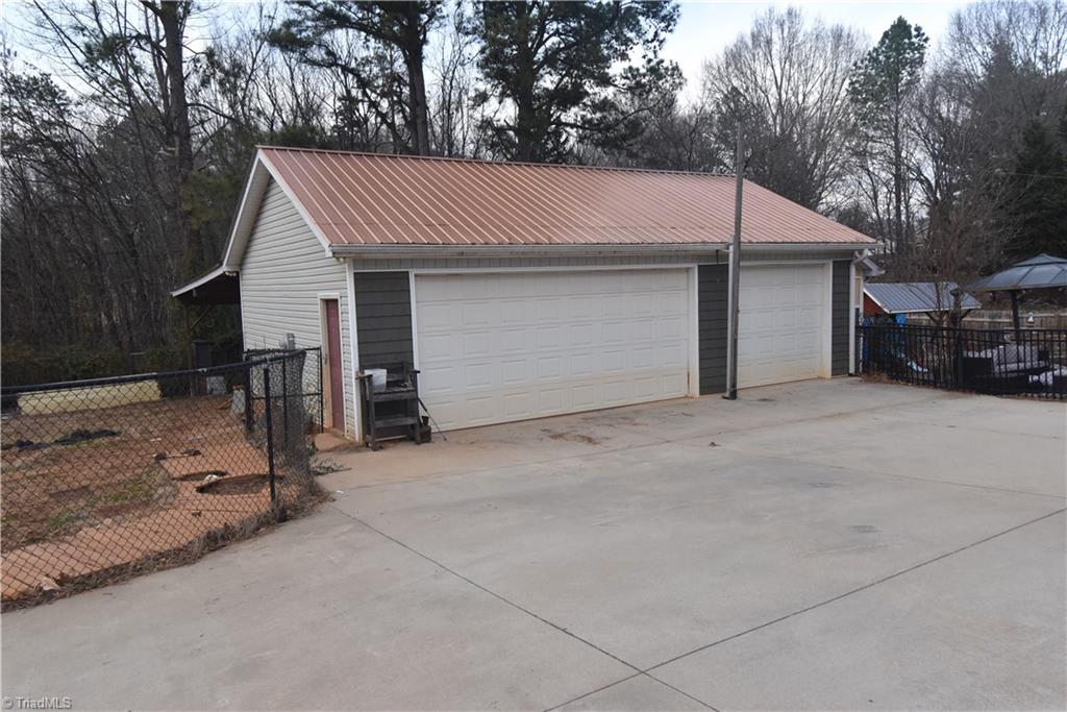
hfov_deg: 69.4
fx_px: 771
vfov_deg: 49.6
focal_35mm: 26
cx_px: 534
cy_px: 356
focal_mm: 26
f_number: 10
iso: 2500
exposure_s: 1/400
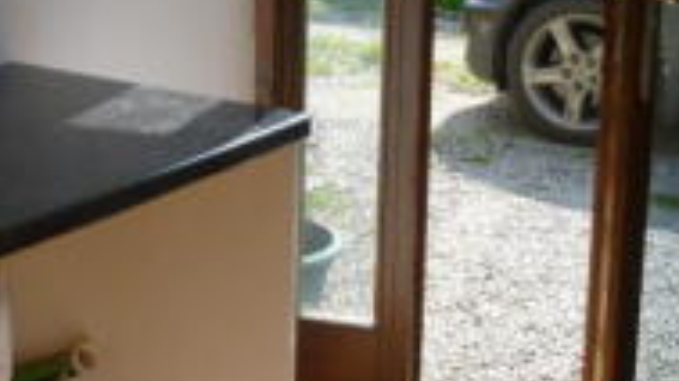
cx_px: 239
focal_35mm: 84
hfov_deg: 25.2
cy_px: 99
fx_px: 1511
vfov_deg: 14.3
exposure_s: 1/400
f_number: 3.1
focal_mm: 4.5
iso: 100
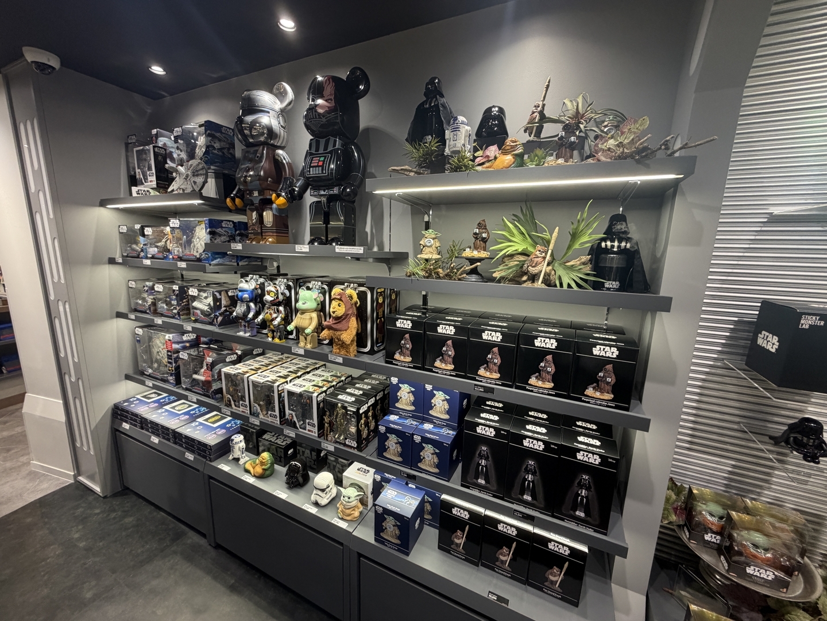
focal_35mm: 14
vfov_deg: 85.7
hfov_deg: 102.1
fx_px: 334
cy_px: 310
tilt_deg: -11.1
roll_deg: -2.2
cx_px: 414
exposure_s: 1/100
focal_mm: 2.22
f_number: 2.2
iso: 200
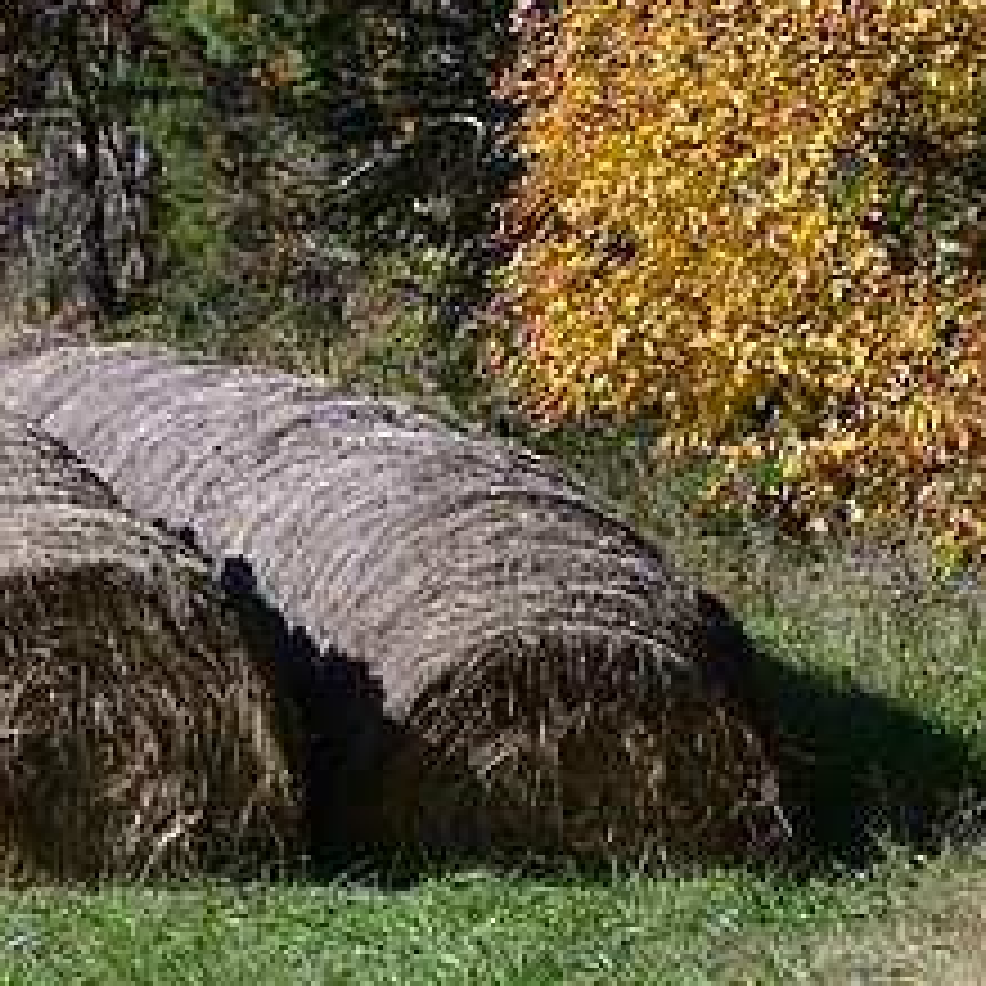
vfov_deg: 5.8
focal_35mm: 304
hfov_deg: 5.8
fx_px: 9797
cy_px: 308
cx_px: 284
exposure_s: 1/100
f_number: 10
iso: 100
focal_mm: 135
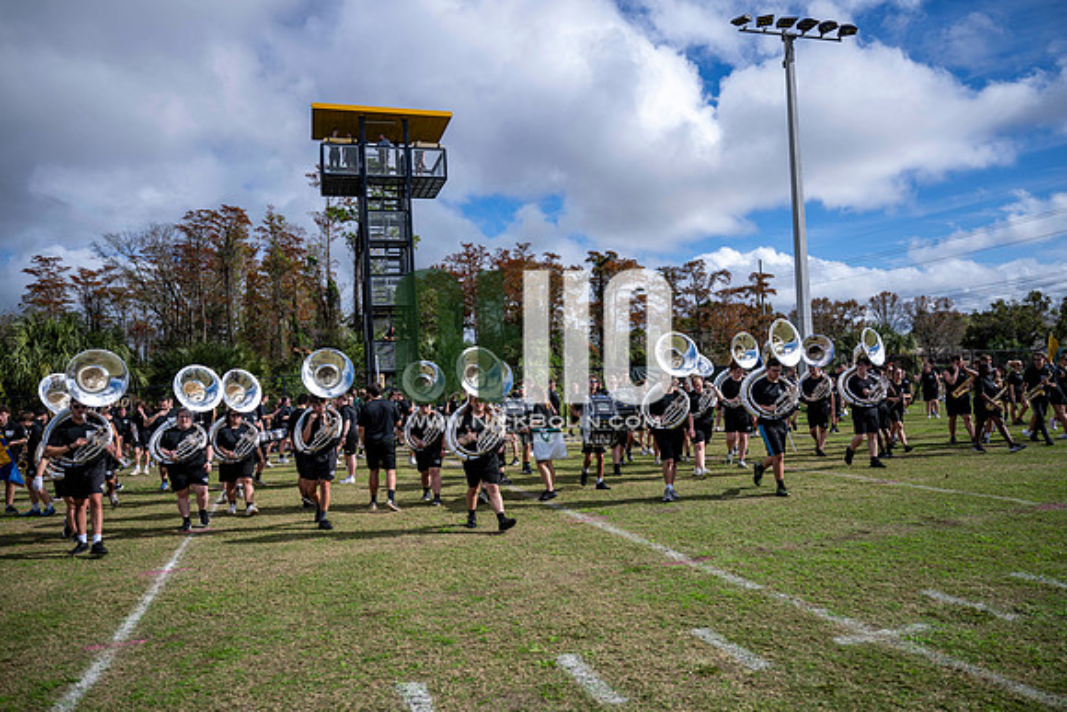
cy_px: 356
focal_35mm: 24
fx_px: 711
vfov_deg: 53.2
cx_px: 534
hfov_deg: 73.7
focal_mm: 24
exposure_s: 1/1250
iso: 40
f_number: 2.8
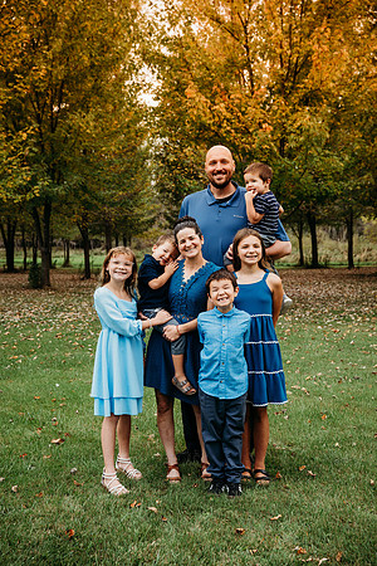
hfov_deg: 28.1
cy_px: 283
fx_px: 754
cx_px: 188
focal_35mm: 48
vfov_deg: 41.1
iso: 250
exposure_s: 1/250
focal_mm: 48
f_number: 5.6
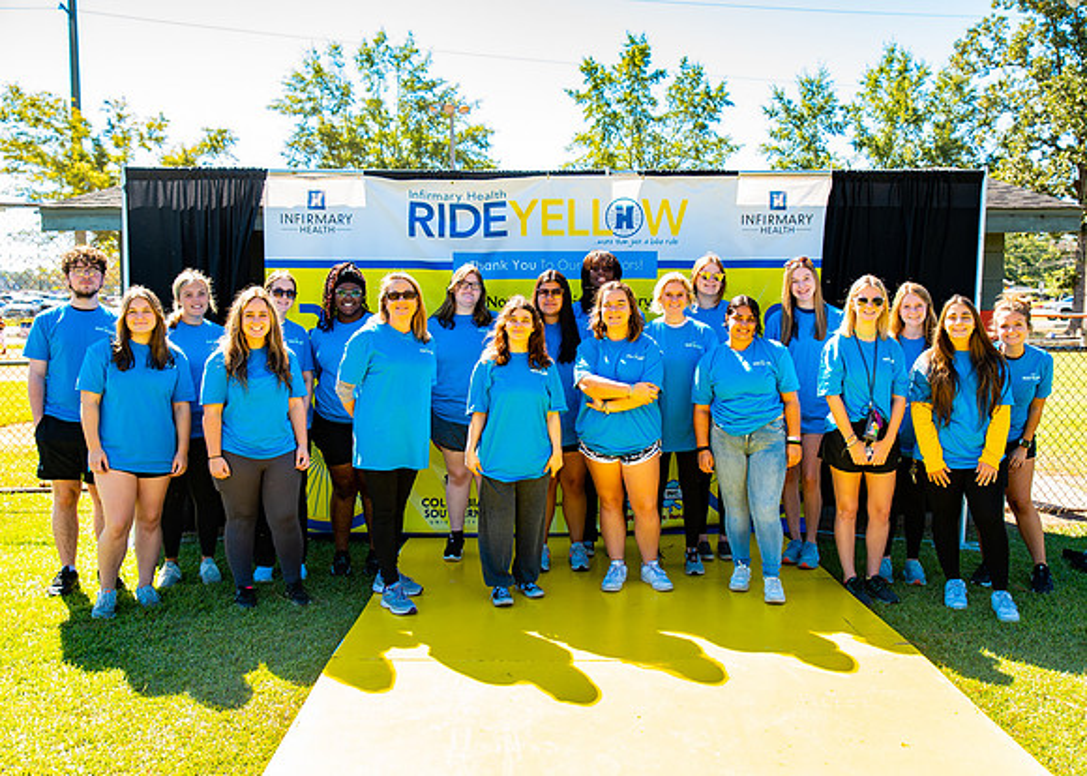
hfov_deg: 55.0
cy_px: 382
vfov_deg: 40.8
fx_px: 1044
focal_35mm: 34
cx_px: 581
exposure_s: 1/200
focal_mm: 30
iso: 100
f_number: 2.8
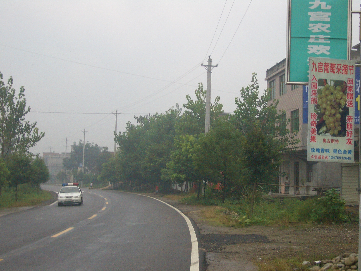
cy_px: 135
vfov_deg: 23.3
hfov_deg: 30.7
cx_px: 179
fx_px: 657
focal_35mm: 63
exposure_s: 1/60
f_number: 3.5
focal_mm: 10.2
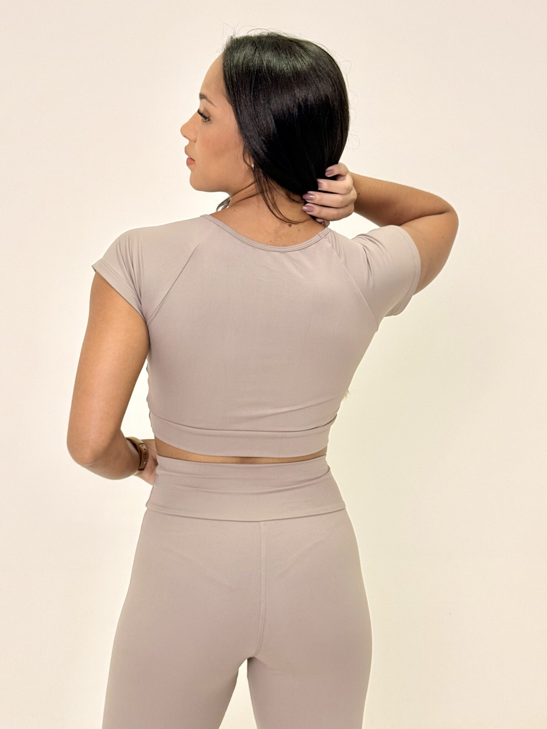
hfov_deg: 27.5
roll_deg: -1.1
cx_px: 256
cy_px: 366
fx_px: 1116
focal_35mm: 53
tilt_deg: -6.9
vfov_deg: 36.2
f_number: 1.78
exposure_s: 1/60
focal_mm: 6.76
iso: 64
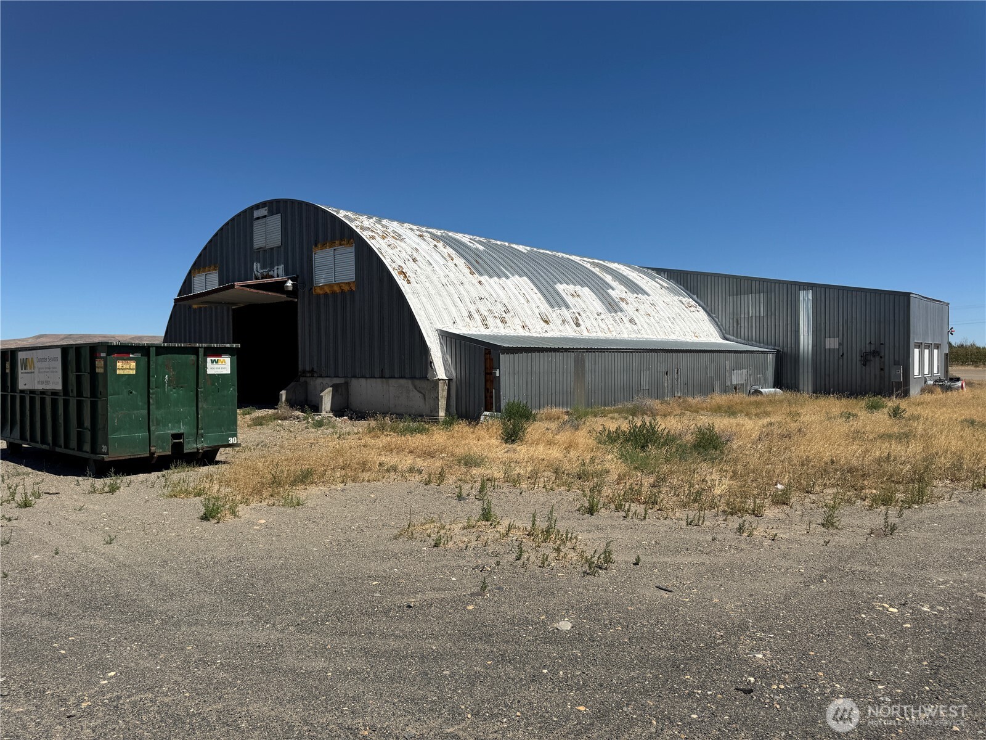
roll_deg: +0.9
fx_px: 684
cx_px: 493
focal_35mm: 24
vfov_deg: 56.8
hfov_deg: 71.6
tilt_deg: +0.8
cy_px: 370
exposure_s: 1/7092
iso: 80
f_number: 1.78
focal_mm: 6.76
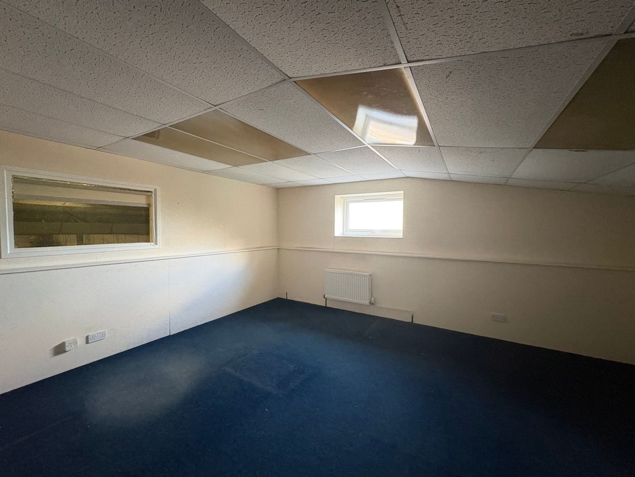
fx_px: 257
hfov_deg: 102.1
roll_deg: +0.0
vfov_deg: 85.7
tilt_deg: -2.4
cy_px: 238
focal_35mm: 14
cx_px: 318
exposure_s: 1/50
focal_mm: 2.22
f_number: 2.2
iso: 500
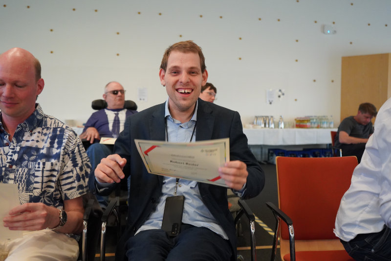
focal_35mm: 33
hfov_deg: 57.2
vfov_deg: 40.0
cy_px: 130
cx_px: 196
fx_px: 358
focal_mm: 33
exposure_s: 1/160
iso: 8000
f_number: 4
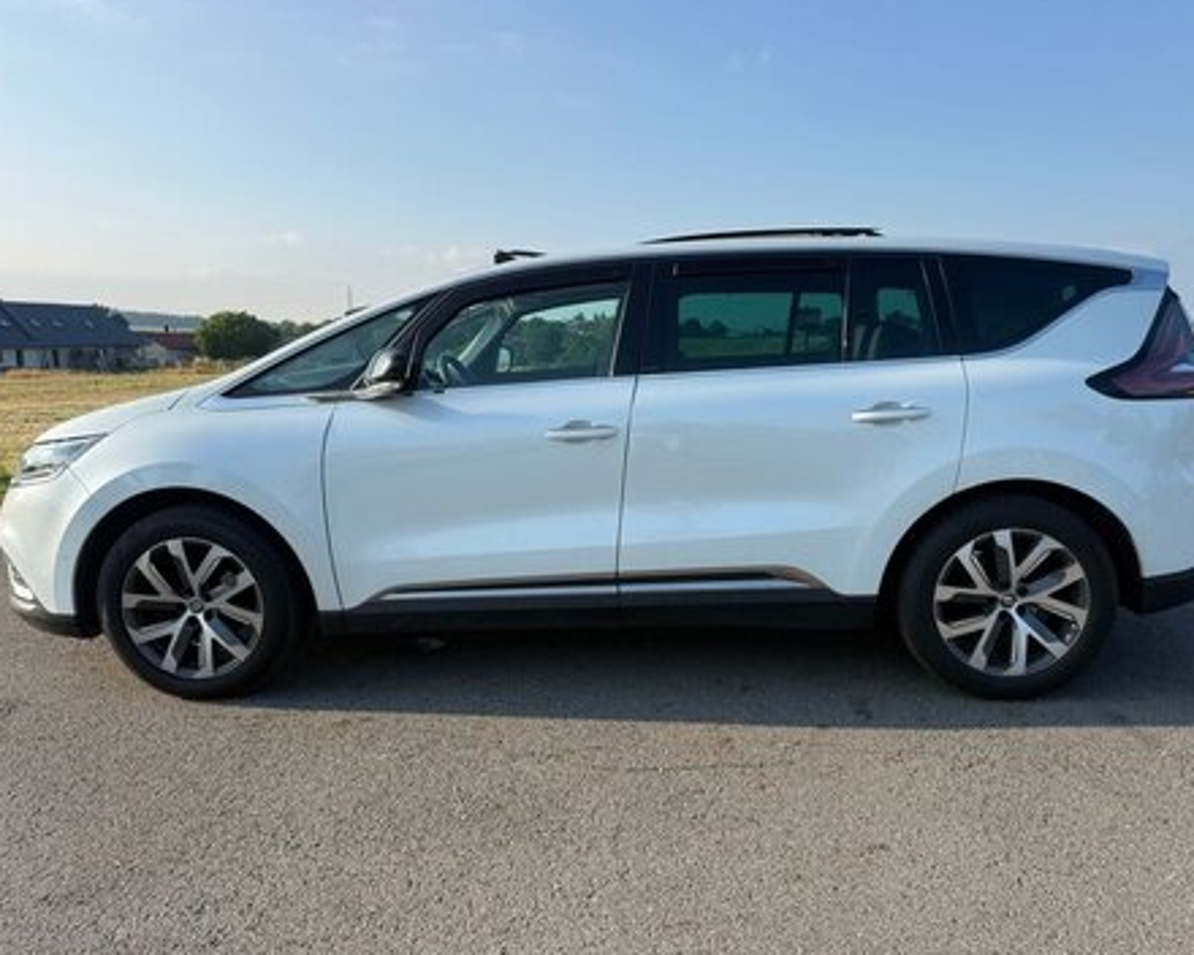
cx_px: 624
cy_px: 478
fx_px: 919
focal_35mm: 26
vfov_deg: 54.9
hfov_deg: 66.0
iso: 80
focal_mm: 6.76
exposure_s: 1/2907
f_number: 1.78
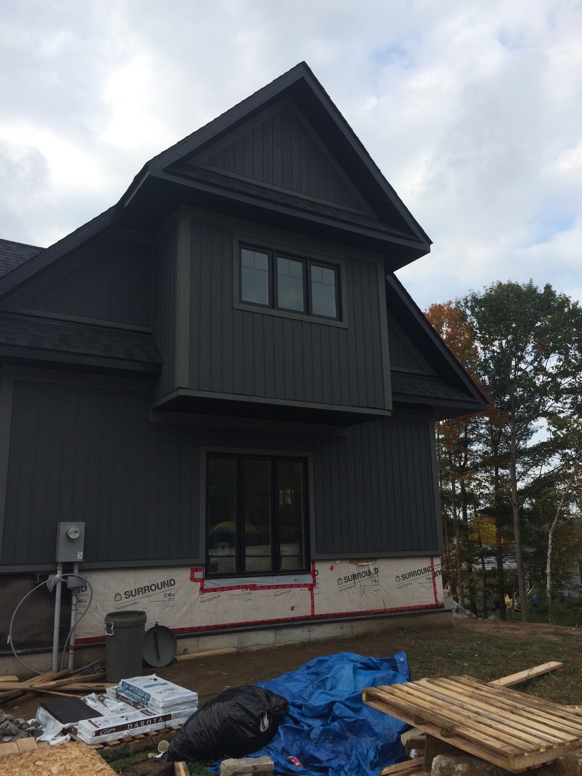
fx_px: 650
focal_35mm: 29
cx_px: 291
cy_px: 388
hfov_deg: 48.2
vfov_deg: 61.7
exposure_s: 1/1466
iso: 32
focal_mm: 4.15
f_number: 2.2
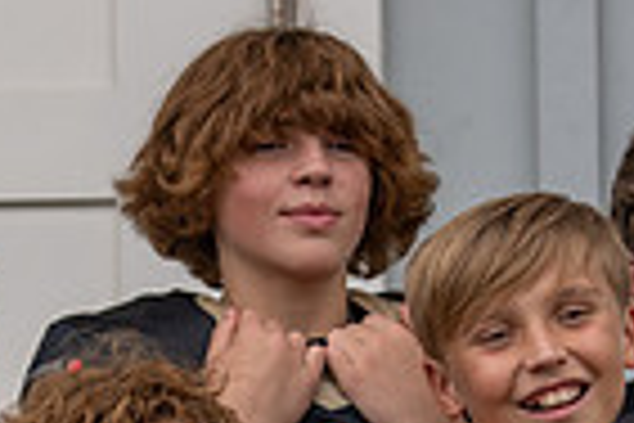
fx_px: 5072
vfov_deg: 4.7
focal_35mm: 288
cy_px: 610
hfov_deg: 7.1
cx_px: 13
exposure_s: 1/320
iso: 160
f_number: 2.8
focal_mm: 70
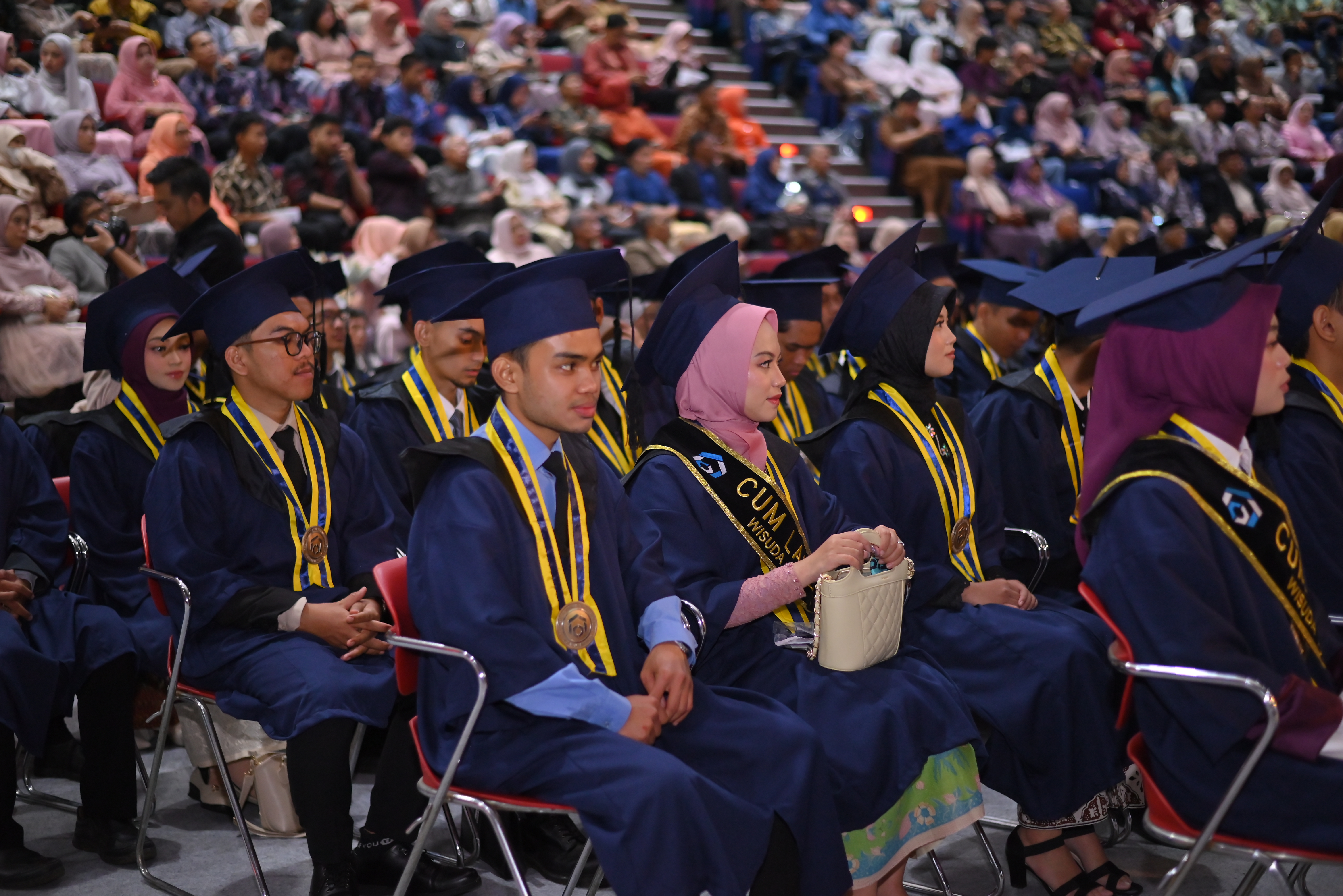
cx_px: 672
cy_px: 448
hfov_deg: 39.6
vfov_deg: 27.0
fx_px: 1866
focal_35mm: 50
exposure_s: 1/200
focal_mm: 50
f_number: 2
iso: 1600
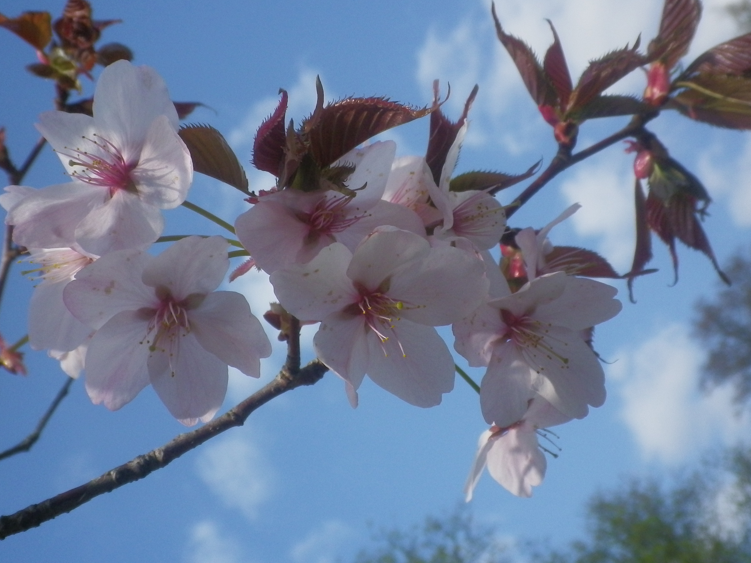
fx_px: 976
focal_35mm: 45
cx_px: 377
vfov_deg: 32.1
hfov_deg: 42.1
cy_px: 240
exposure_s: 1/1000
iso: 160
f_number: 3.9
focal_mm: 6.36
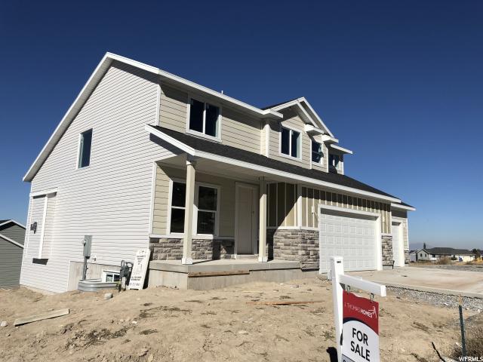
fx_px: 391
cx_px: 242
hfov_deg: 63.4
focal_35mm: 28
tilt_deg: +9.4
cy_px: 181
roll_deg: -1.6
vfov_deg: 49.7
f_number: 1.8
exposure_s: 1/4808
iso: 20
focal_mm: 4
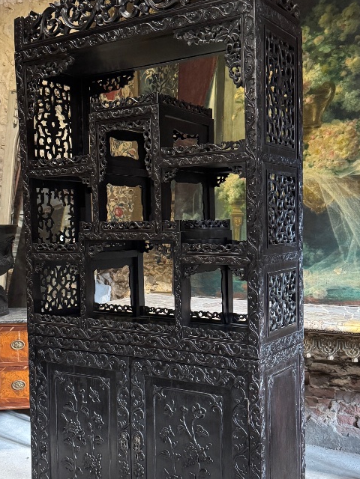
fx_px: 624
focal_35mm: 45
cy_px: 270
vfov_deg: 42.0
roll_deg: +0.6
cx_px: 152
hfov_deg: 32.1
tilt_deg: -4.8
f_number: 1.78
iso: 640
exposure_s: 1/33
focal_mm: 6.76
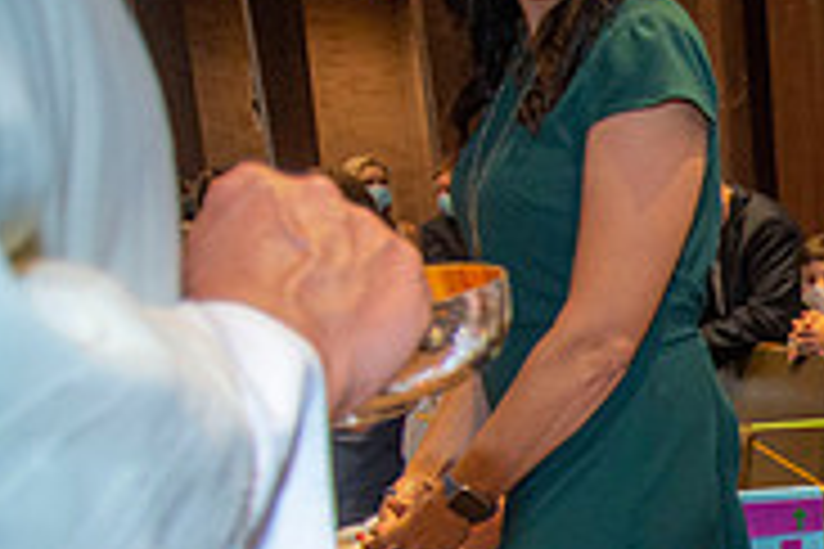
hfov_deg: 21.5
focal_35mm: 76
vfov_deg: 16.7
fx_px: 1739
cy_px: 765
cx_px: 1301
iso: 1600
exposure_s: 1/125
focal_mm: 24
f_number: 4.5
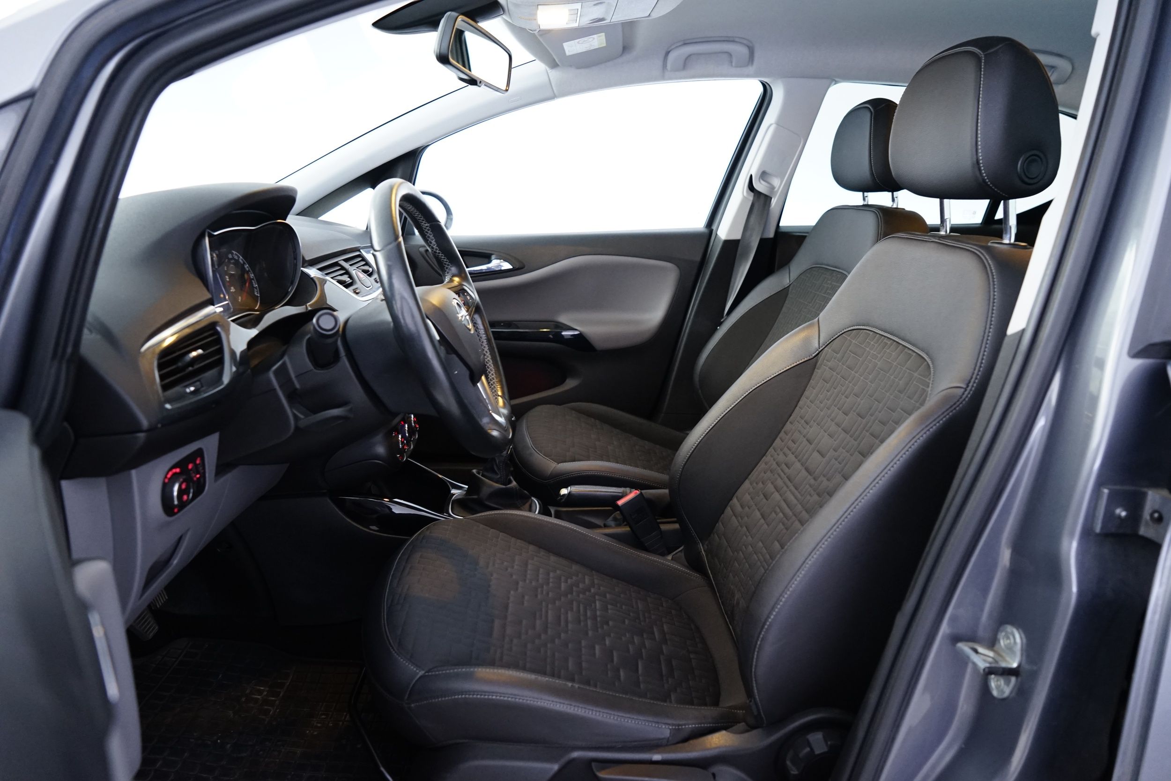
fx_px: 781
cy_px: 390
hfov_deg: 73.7
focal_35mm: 24
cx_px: 586
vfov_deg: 53.1
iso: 2000
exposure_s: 1/10
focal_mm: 24
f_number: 4.5
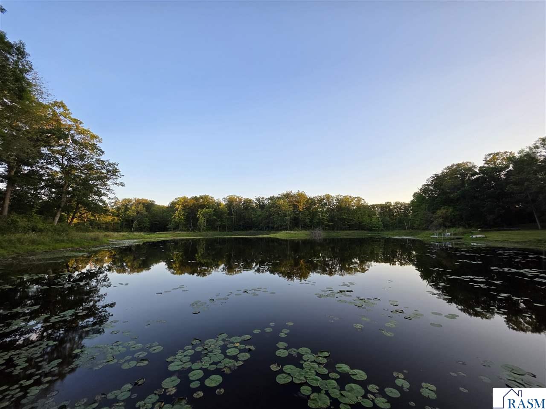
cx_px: 273
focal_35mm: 13
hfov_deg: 106.2
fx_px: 205
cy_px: 204
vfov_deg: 89.9
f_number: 1.9
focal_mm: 2.2
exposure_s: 1/289
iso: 40
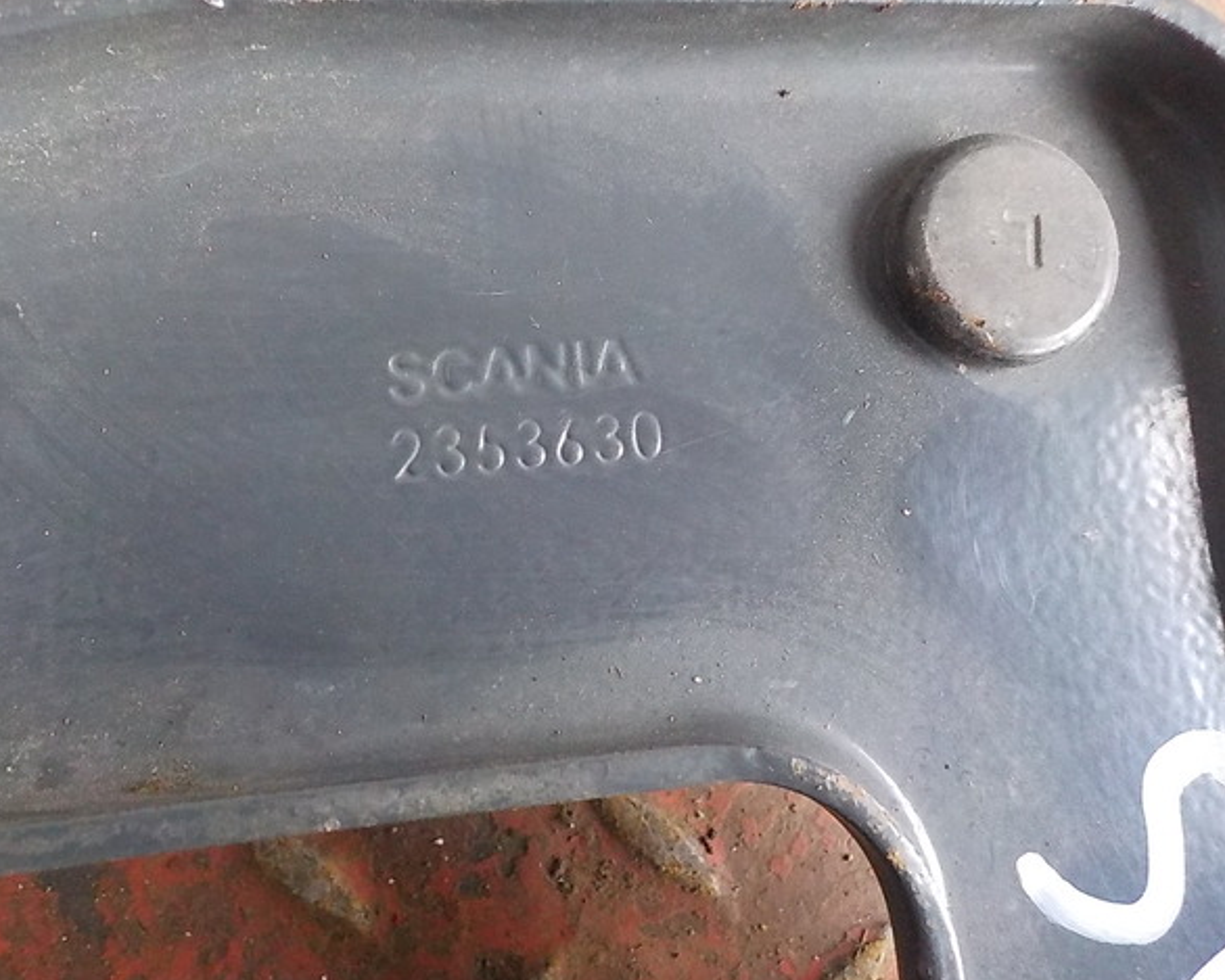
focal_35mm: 32
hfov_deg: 55.6
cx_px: 560
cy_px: 485
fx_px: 1160
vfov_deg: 45.8
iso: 800
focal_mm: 4.1
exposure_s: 1/25
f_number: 3.3
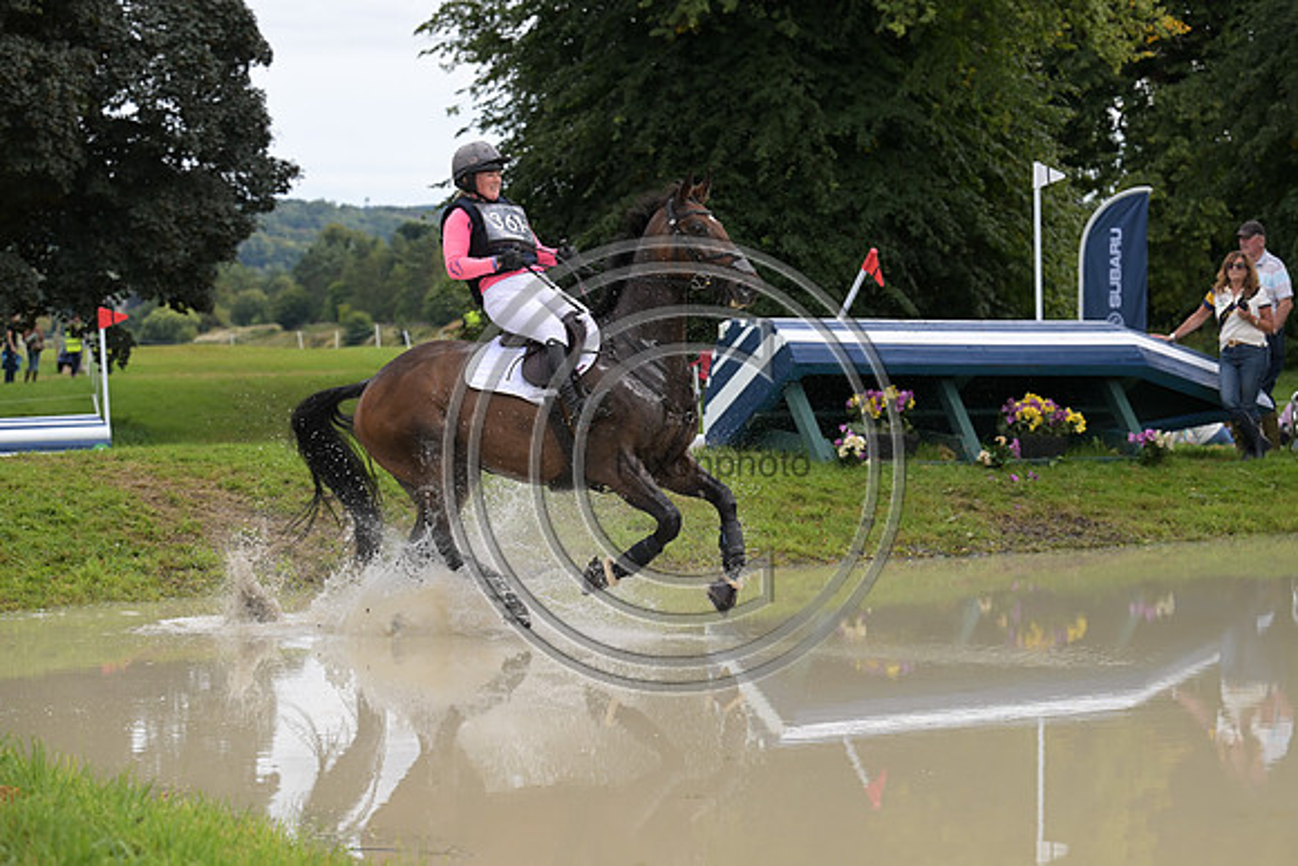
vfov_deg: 11.9
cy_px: 433
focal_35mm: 115
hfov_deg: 17.8
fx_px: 4147
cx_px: 649
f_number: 5.6
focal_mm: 115
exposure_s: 1/1250
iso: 640
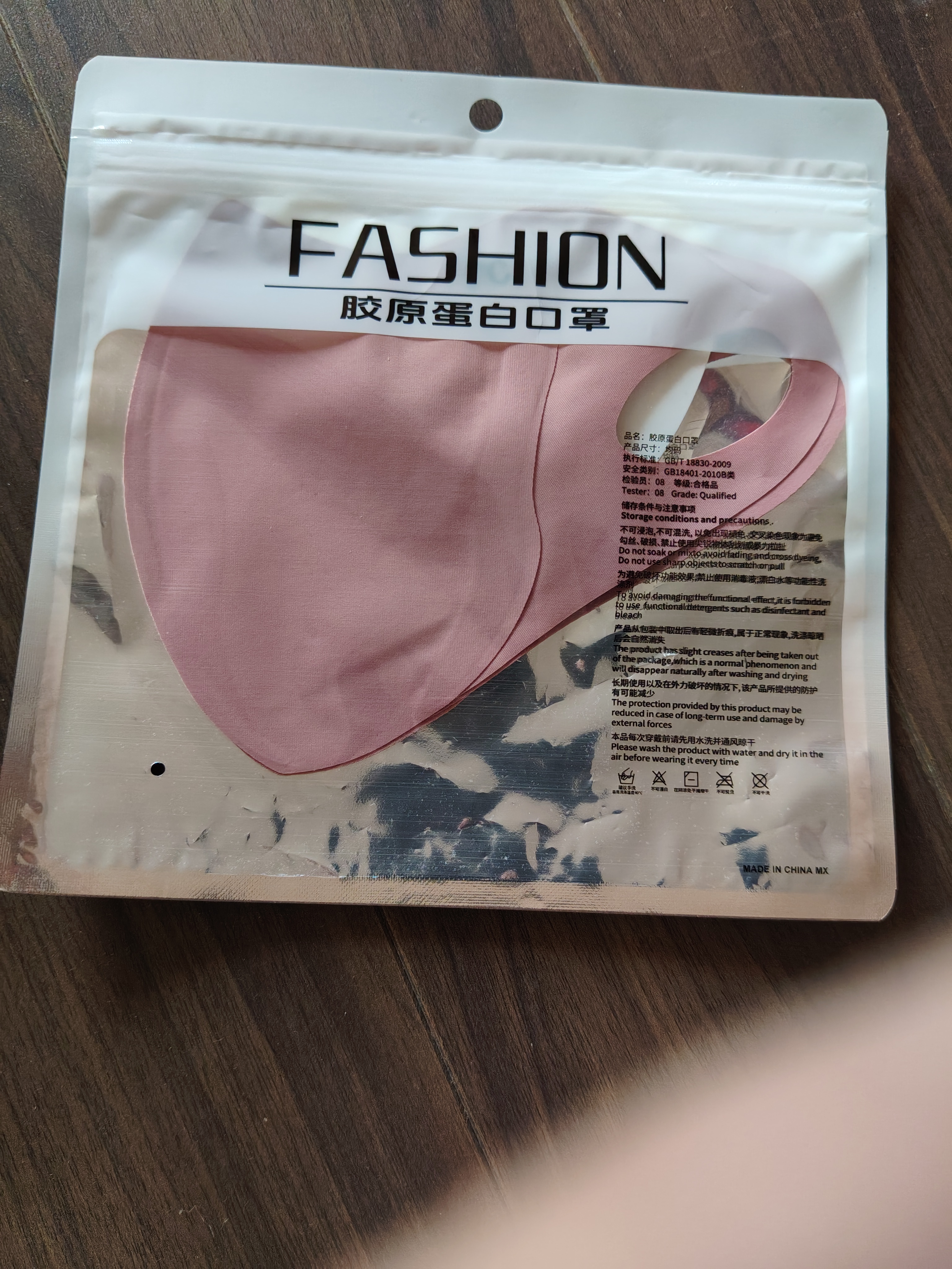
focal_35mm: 26
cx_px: 476
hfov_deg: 53.1
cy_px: 634
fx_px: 953
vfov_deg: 67.3
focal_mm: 4.84
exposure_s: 1/100
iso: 1136
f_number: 1.88
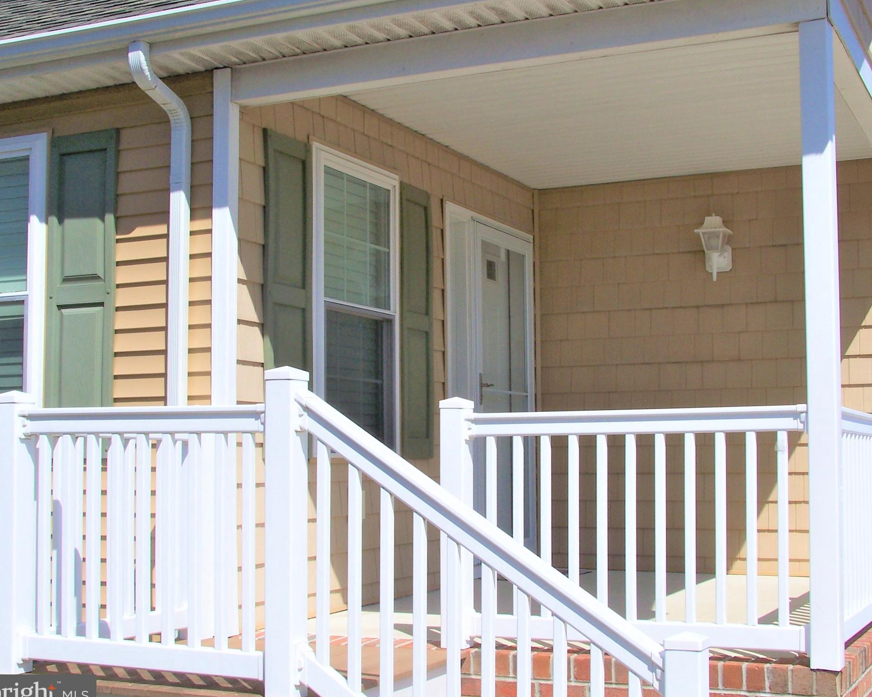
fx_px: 1419
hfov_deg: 34.1
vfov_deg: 27.6
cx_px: 460
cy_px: 352
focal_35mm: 55
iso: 80
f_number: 5.6
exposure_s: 1/750
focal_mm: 8.5
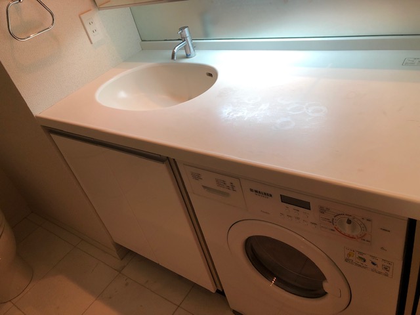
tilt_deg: -33.2
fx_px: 340
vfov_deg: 49.7
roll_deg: +18.0
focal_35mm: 28
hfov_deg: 63.4
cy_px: 158
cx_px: 210
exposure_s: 1/100
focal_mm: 3.99
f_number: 1.8
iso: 40
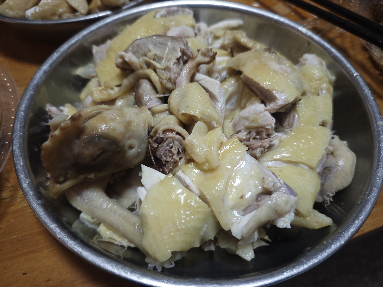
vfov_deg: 58.9
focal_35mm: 23
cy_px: 144
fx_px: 254
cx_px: 192
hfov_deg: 73.9
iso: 400
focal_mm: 6.55
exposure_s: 1/50
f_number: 1.6
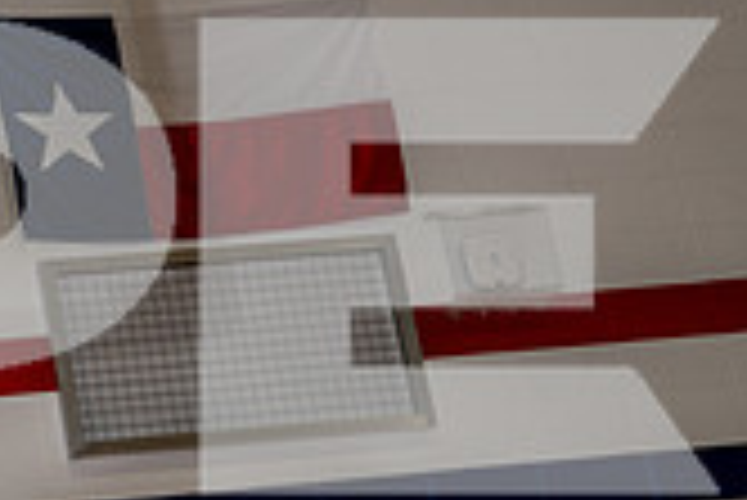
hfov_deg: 16.4
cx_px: -428
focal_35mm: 112
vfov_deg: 12.3
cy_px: 259
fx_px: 2326
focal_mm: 32
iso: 500
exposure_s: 1/250
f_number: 5.6
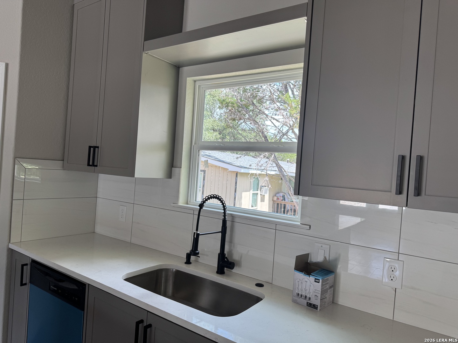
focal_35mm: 24
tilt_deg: +0.1
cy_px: 172
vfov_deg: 56.8
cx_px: 229
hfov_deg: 71.6
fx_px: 318
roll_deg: -4.4
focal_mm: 6.76
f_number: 1.78
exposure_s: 1/144
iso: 64
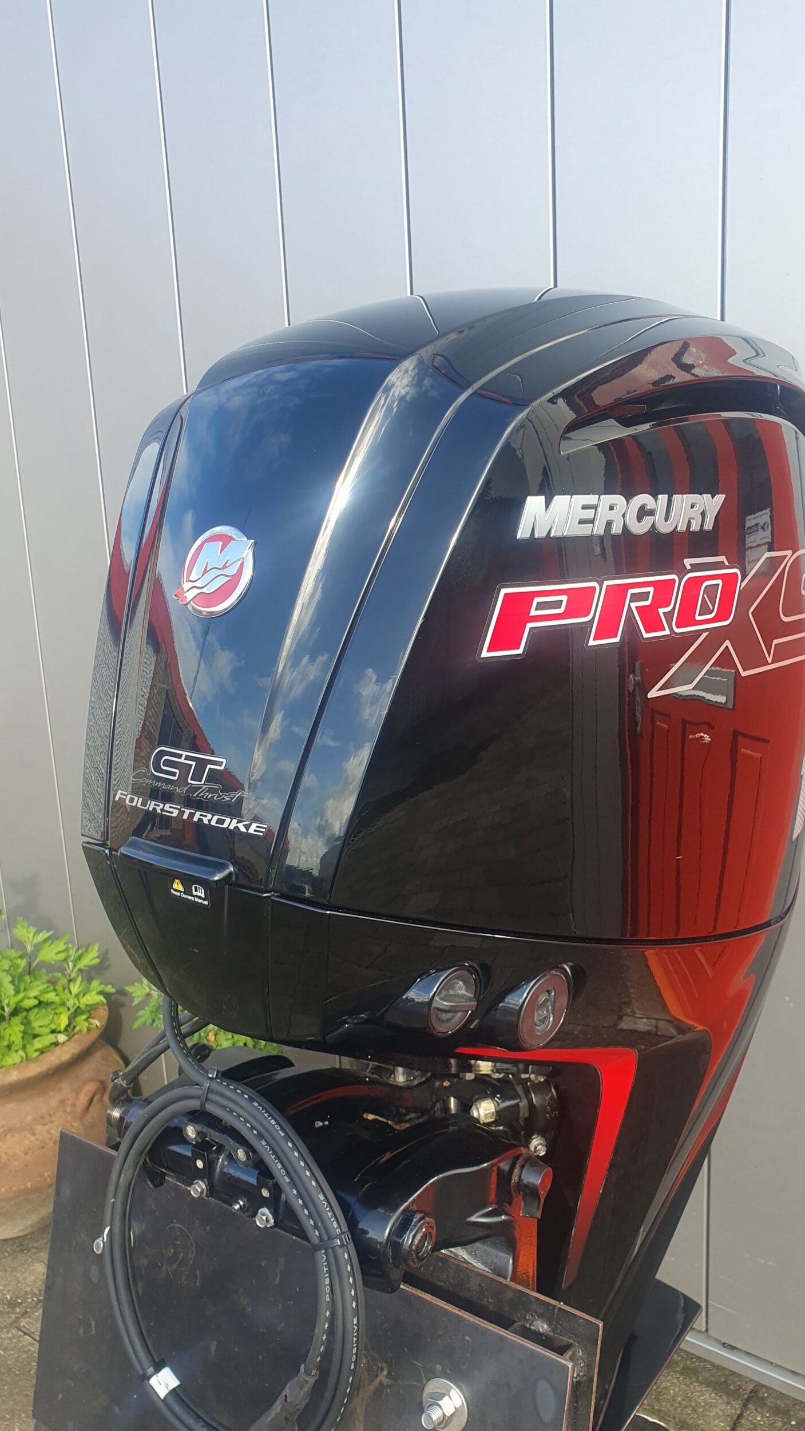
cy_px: 703
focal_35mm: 29
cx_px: 481
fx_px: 1100
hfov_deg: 40.0
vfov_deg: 66.1
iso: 50
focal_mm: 4.32
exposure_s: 1/270
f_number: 2.4
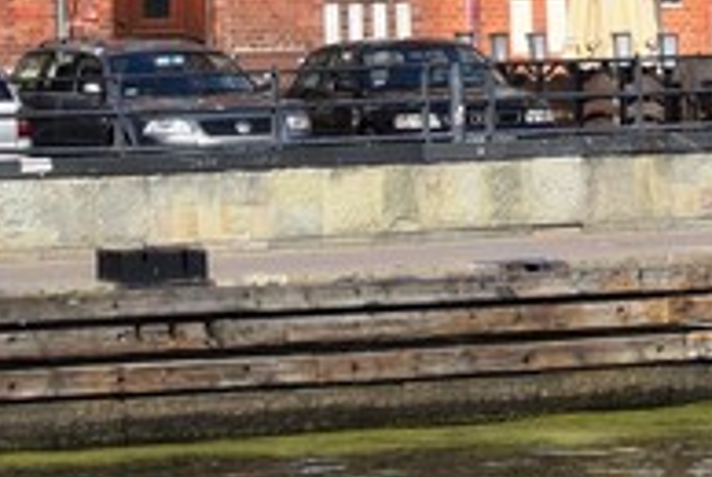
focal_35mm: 304
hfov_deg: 6.8
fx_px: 6019
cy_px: -624
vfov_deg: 4.4
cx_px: 639
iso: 200
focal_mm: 35
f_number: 9
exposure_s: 1/320
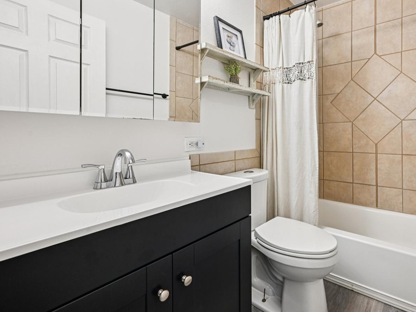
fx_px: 216
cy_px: 132
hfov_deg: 85.5
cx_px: 268
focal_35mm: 18
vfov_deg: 71.2
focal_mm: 14
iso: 280
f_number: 8
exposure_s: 1/15
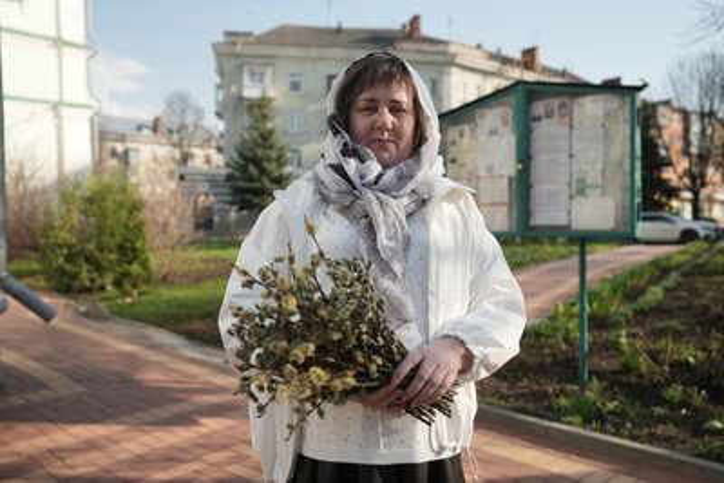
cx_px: 362
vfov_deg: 42.4
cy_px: 242
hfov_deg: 60.3
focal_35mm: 31
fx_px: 624
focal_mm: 31
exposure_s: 1/1000
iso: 640
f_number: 2.8
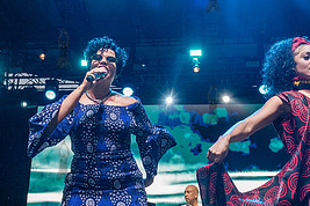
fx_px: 525
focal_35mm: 61
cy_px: 118
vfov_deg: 22.2
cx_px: 163
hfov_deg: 32.9
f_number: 4
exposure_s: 1/800
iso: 4000
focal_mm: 24
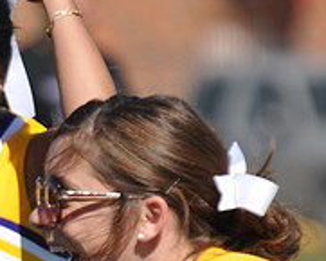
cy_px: 256
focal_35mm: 1533
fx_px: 14799
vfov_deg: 1.0
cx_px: -186
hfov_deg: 1.3
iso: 200
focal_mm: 340
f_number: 6.3
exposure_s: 1/640
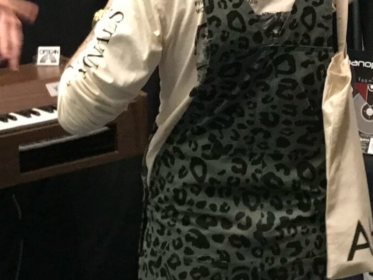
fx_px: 1110
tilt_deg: -8.3
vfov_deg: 14.2
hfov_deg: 19.0
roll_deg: +2.7
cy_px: 24
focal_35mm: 103
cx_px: 272
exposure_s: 1/7
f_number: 1.8
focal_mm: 3.99
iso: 80
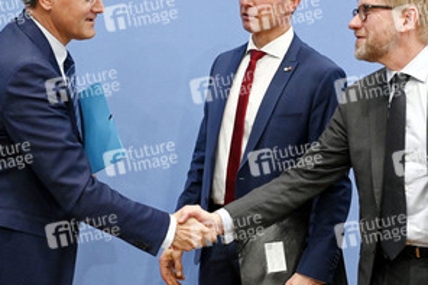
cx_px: 247
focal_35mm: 64
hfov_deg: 31.4
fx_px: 760
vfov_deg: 21.2
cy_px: 123
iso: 6400
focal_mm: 42
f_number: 4
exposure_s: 1/1600
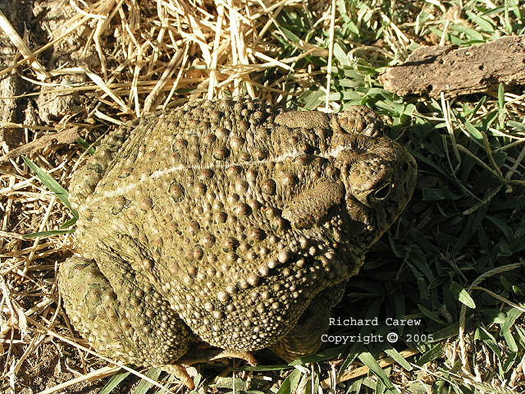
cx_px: 262
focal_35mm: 82
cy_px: 197
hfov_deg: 23.8
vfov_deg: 18.0
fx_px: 1244
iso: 50
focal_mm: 12.6
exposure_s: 1/250
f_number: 5
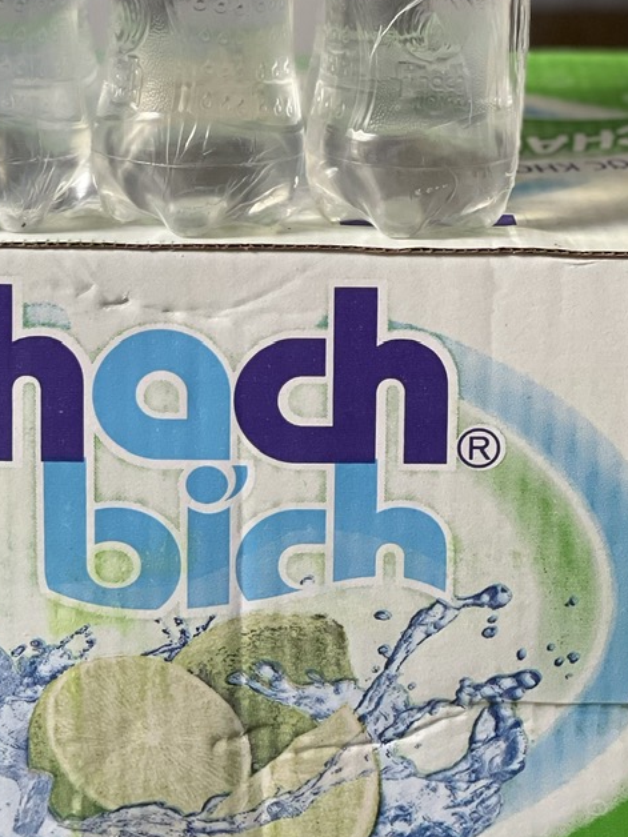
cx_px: 217
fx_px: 2564
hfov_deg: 13.9
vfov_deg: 18.4
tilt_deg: -14.5
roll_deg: +0.1
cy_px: 172
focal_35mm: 106
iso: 160
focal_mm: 6
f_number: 2
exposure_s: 1/100
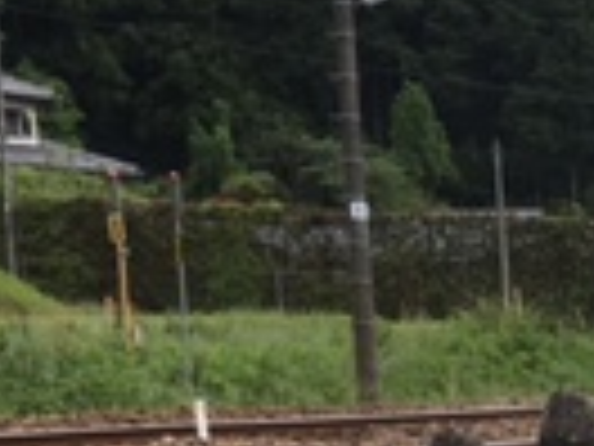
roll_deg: +2.9
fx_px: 2420
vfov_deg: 10.0
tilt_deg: -11.5
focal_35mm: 141
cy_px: 802
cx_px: 1098
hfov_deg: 12.6
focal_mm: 4.15
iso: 25
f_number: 2.2
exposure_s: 1/836
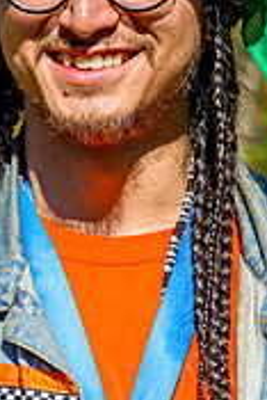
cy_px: 146
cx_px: 153
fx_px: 4052
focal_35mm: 365
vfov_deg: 5.6
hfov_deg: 3.8
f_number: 8
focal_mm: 95
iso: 160
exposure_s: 1/500
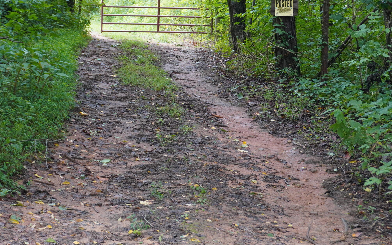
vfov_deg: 13.6
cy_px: 57
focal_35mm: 96
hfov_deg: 21.6
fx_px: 1026
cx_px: 186
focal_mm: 42
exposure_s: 1/160
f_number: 5.6
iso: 800
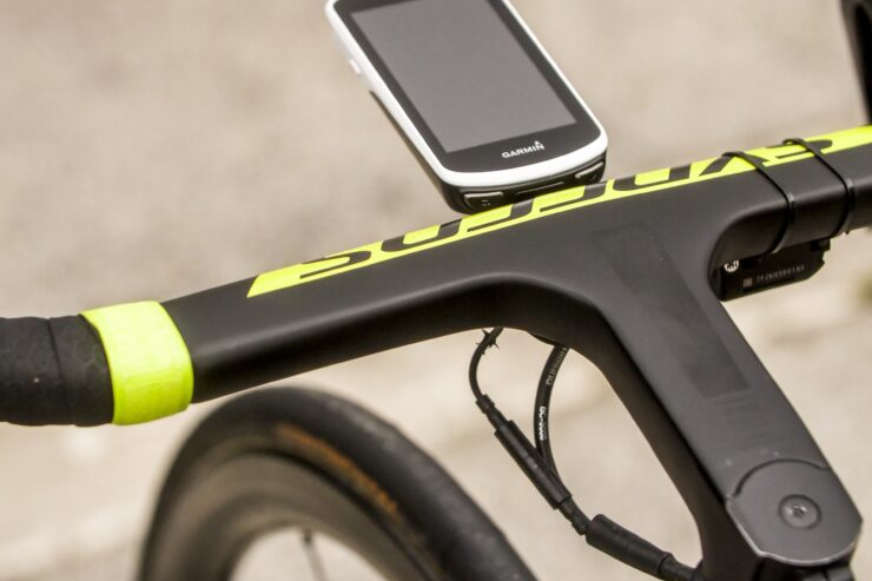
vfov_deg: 9.5
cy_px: 259
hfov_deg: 14.3
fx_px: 3487
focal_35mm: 144
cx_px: 434
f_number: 2.5
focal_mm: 50
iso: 1600
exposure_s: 1/8000
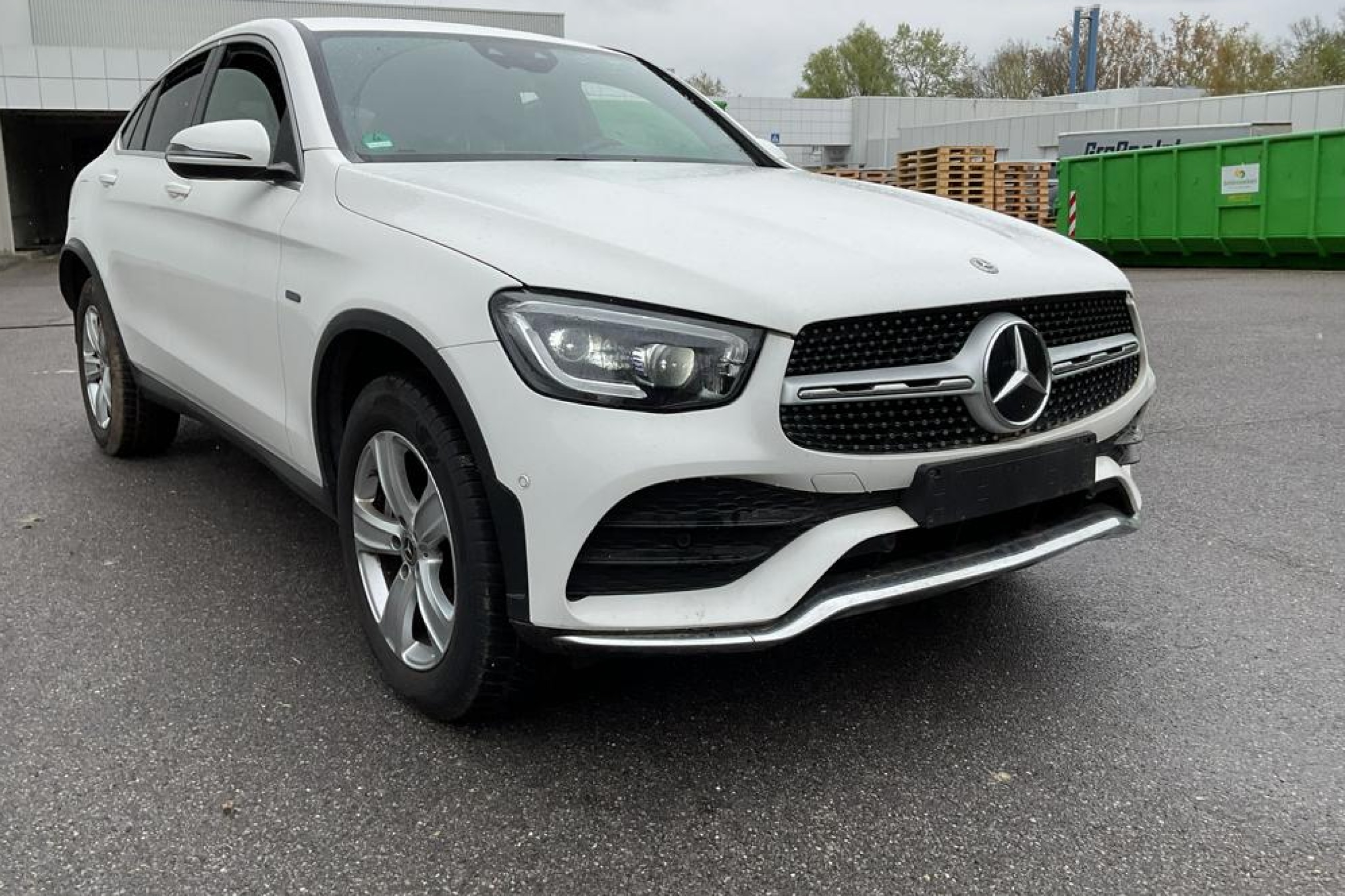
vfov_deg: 42.3
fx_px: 1158
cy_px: 421
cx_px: 664
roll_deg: -1.8
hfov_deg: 60.3
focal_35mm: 31
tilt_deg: -10.8
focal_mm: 3
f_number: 1.8
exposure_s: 1/944
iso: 16
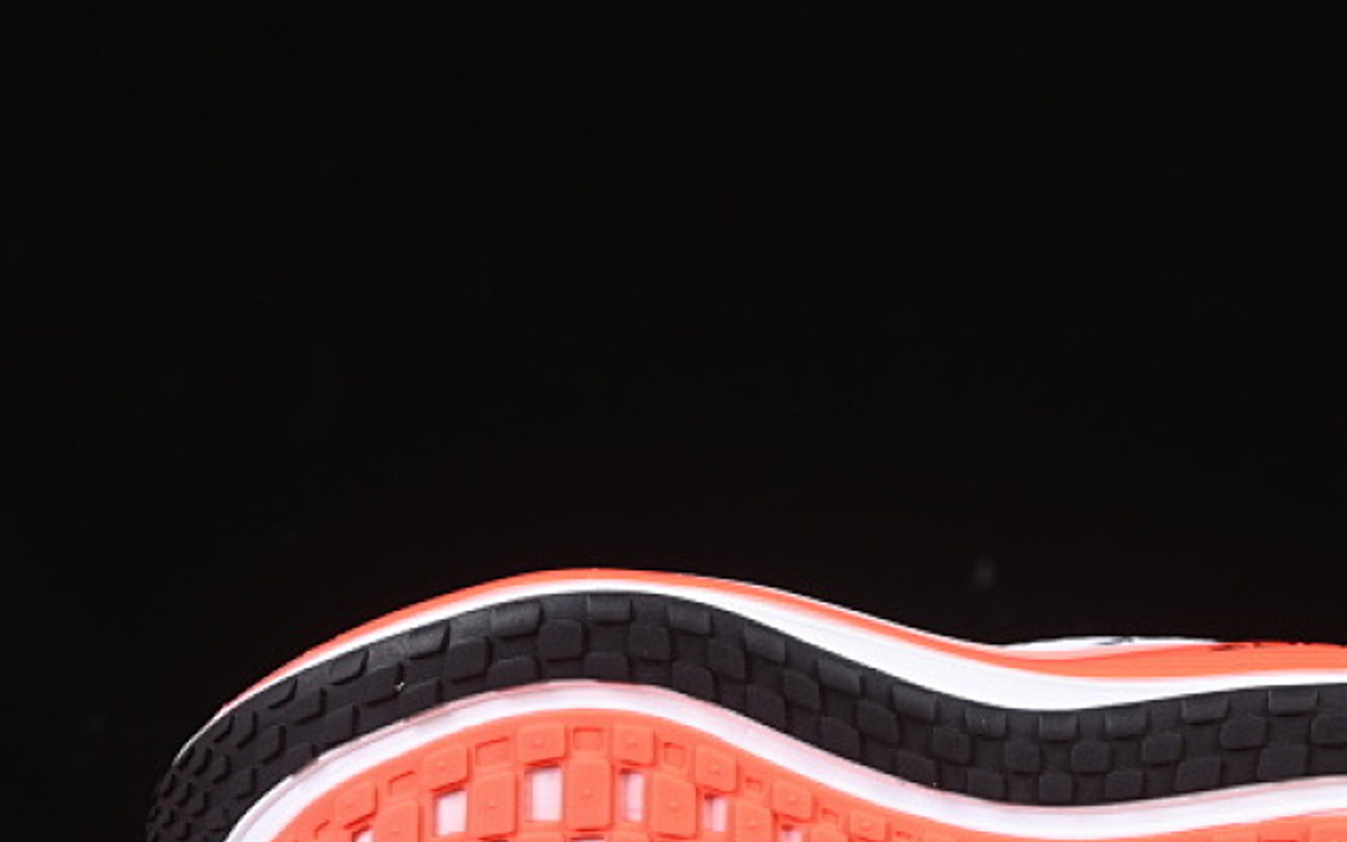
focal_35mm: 130
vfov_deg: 10.0
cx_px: 925
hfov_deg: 16.0
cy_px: 721
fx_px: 4773
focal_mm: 50
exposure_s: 1/80
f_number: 6.3
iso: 160
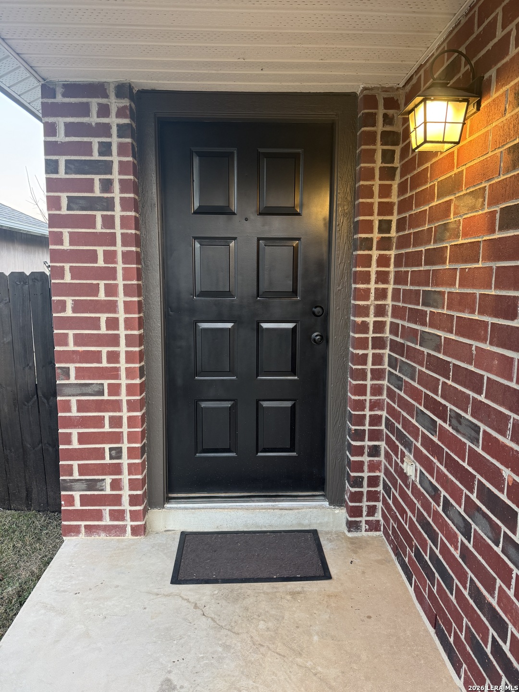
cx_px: 260
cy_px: 346
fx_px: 480
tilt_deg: -7.9
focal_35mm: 24
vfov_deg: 71.6
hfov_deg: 56.8
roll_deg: -0.9
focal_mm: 6.76
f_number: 1.78
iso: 160
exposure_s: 1/60
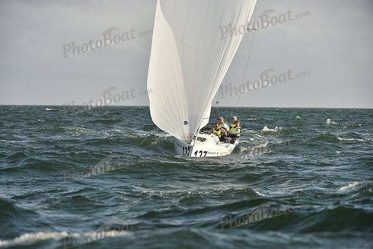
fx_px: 2073
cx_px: 186
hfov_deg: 10.3
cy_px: 124
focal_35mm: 200
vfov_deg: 6.9
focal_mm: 200
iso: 320
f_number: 6.3
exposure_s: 1/1600
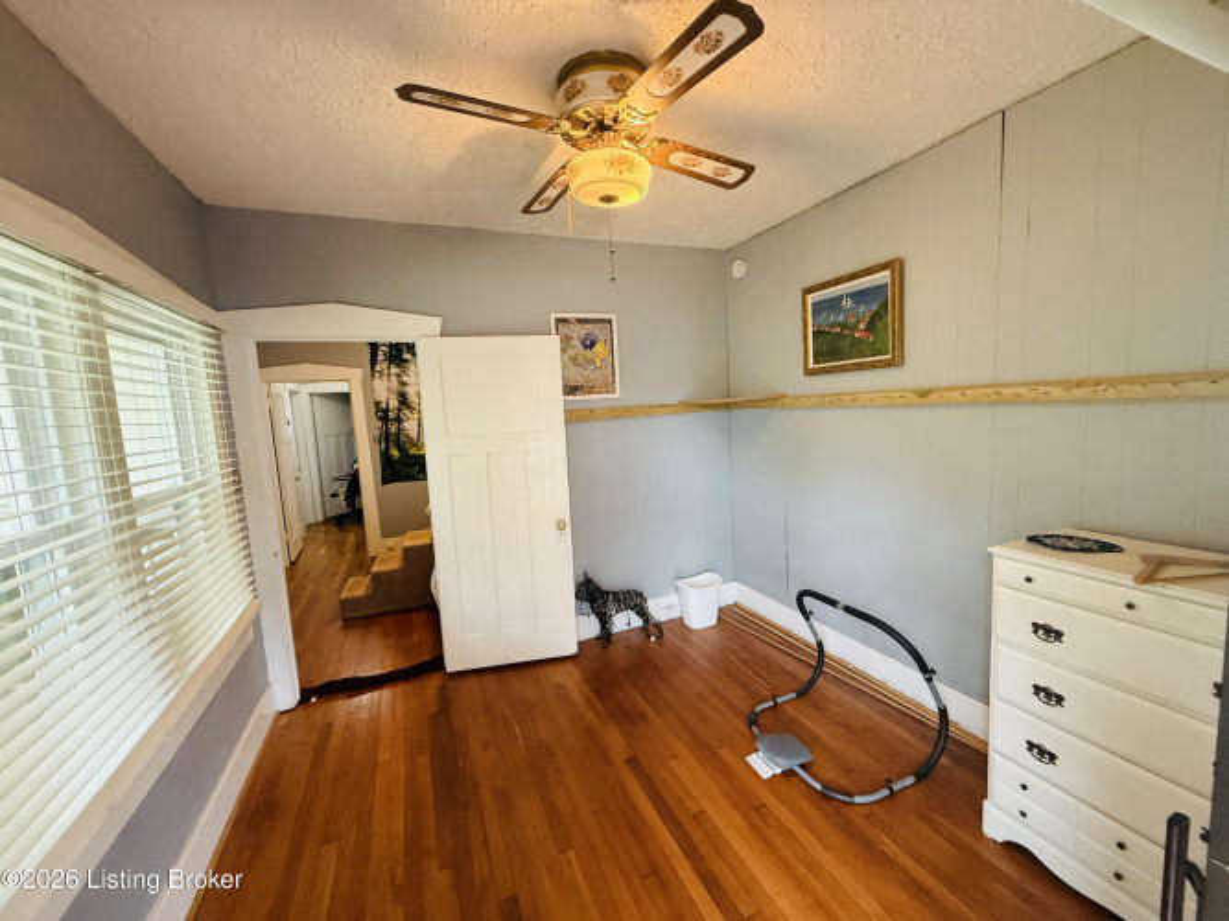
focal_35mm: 14
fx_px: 497
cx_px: 614
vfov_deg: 85.7
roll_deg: +2.9
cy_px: 460
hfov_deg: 102.1
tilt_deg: -5.9
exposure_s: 1/60
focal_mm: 2.22
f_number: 2.2
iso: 500
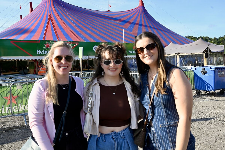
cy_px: 75
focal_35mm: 35
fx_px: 219
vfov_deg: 37.9
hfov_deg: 54.4
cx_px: 112
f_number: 8
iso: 125
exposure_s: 1/160
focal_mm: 35
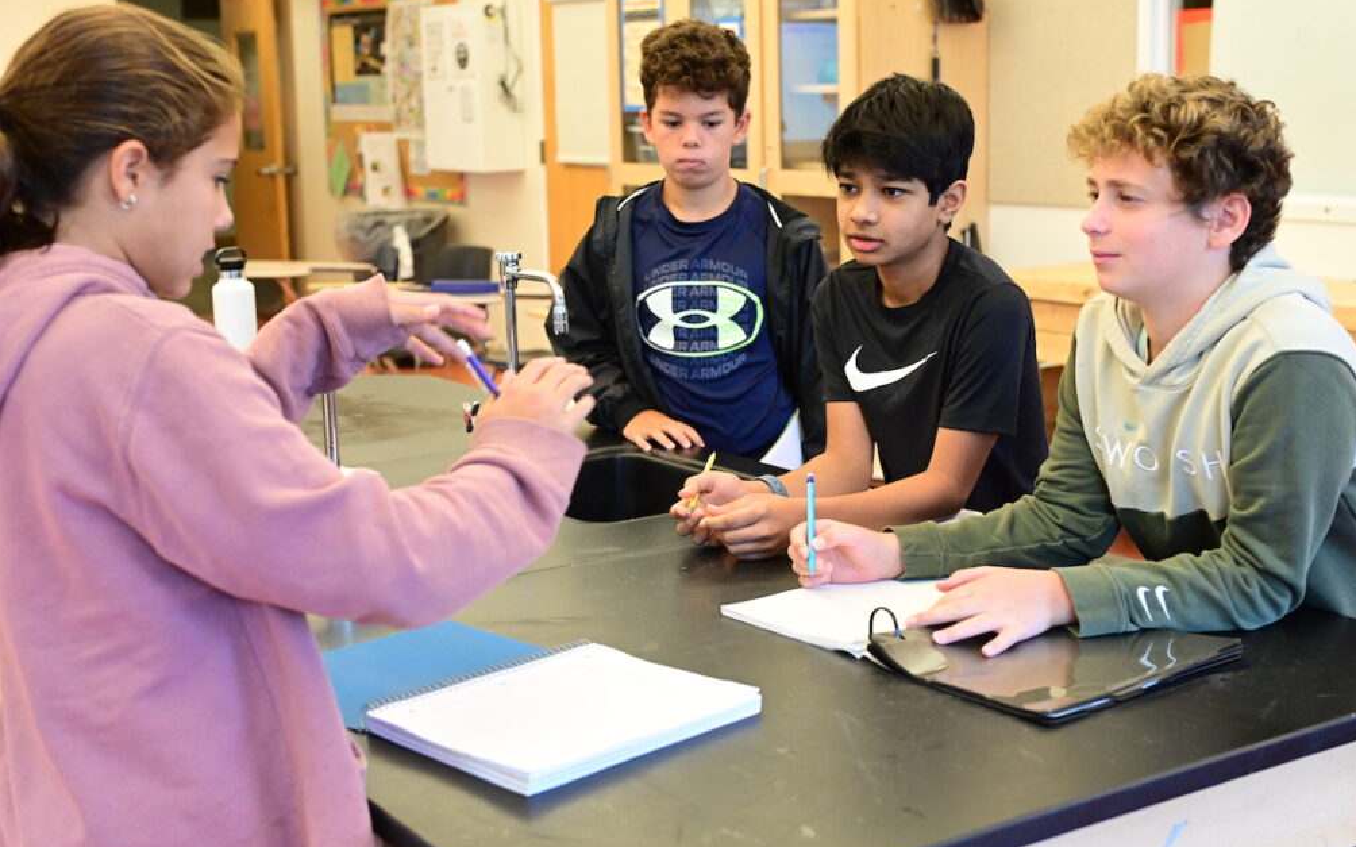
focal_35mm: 52
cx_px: 690
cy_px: 413
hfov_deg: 38.9
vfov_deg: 24.9
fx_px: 1921
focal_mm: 50
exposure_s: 1/250
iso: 4000
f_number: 3.5
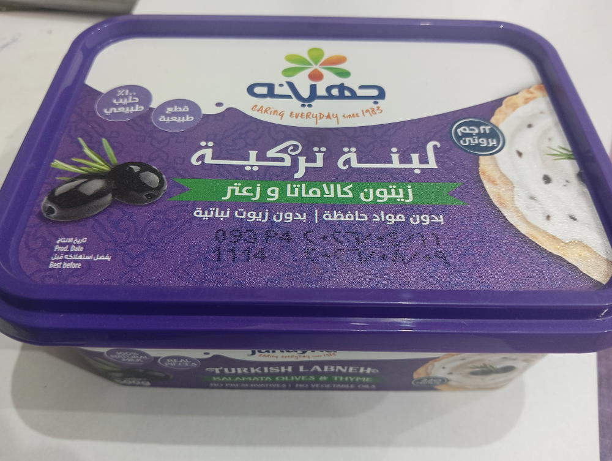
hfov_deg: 67.2
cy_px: 230
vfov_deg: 53.2
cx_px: 306
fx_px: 460
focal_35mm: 26
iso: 500
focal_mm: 4.05
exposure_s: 1/25
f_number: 1.8
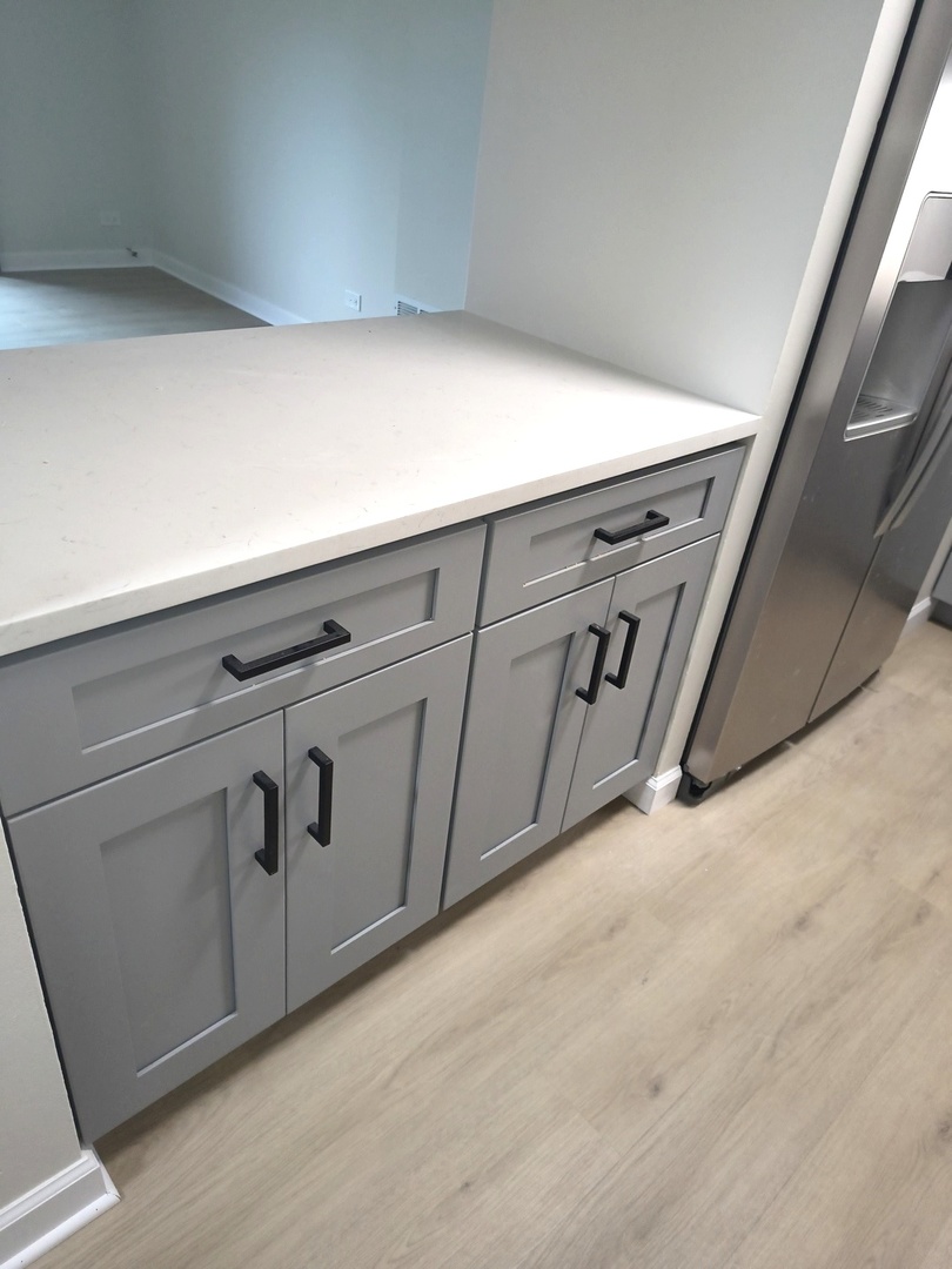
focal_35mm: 24
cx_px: 476
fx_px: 880
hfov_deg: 56.8
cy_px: 634
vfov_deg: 71.6
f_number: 1.8
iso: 1013
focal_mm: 5.56
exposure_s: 1/100
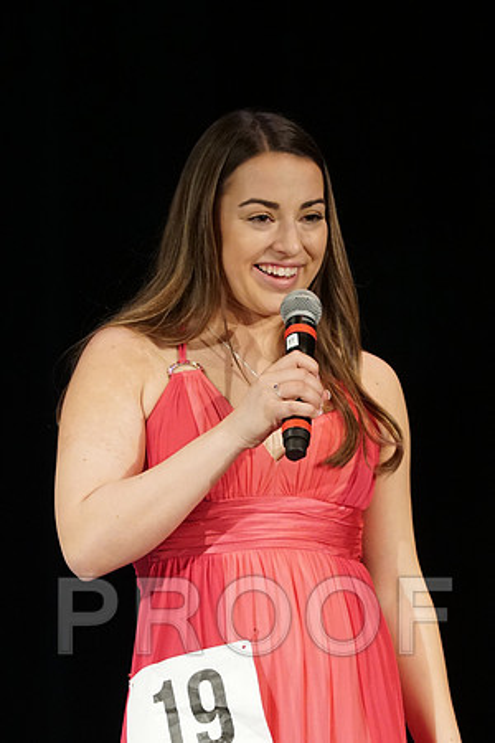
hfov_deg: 4.6
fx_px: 6187
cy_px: 372
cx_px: 248
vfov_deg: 6.9
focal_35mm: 300
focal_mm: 200
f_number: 4
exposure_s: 1/200
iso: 3200
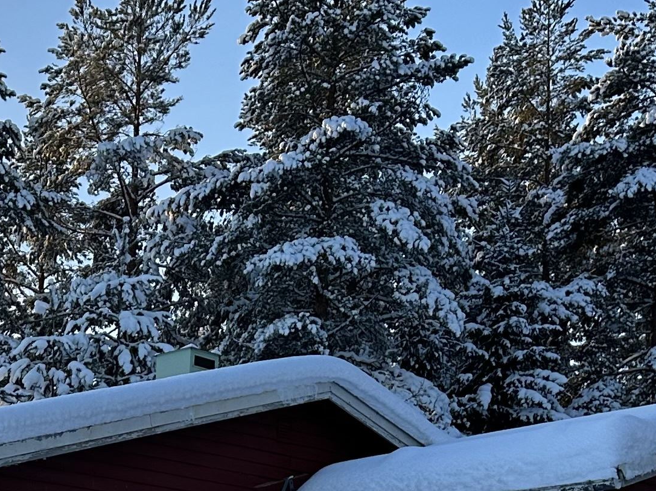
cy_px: 766
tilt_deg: +0.0
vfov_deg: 15.2
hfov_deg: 20.5
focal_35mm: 89
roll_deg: -0.6
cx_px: -147
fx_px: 1686
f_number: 1.78
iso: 80
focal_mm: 6.86
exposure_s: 1/1339
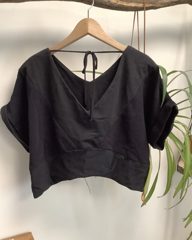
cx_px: 95
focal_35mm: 33
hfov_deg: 44.5
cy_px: 119
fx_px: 234
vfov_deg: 54.2
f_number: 2.4
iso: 200
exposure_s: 1/60
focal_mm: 3.3
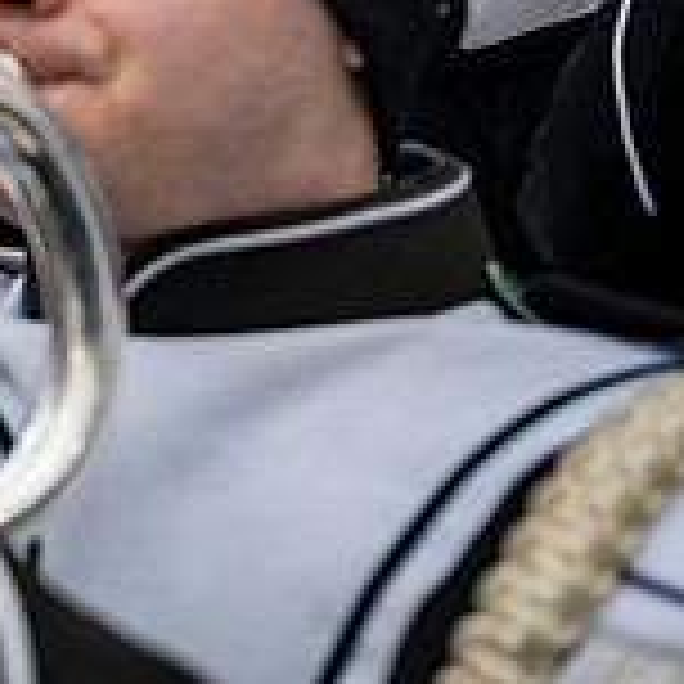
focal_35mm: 78
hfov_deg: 17.8
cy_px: -29
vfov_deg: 21.3
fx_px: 1744
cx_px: -554
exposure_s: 1/500
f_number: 2.8
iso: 160
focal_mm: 24
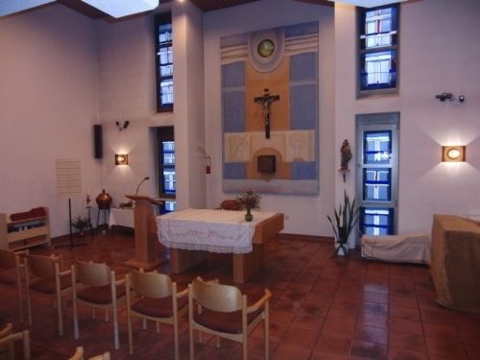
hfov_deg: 71.6
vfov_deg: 56.8
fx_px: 333
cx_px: 240
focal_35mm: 24
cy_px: 180
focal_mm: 4.3
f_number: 3.2
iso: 400
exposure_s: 1/40
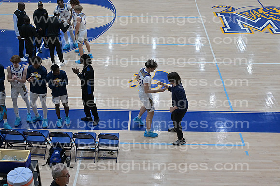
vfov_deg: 27.0
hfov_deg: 39.6
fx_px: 389
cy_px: 93
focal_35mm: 50
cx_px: 140
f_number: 4
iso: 2500
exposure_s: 1/400
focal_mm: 50
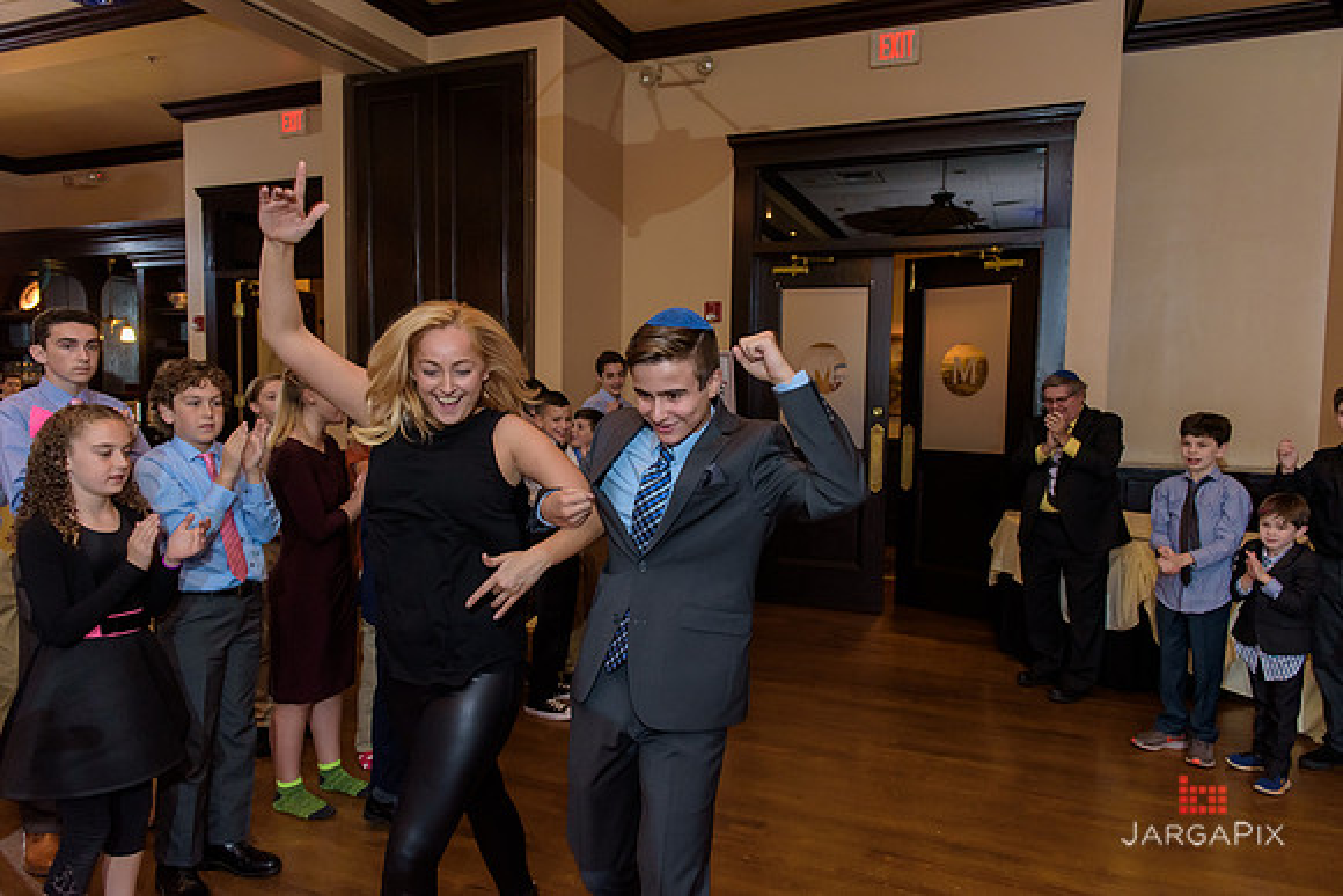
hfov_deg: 73.7
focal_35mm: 24
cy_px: 448
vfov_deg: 53.2
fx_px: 896
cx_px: 672
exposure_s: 1/125
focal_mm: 24
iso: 1600
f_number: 3.2
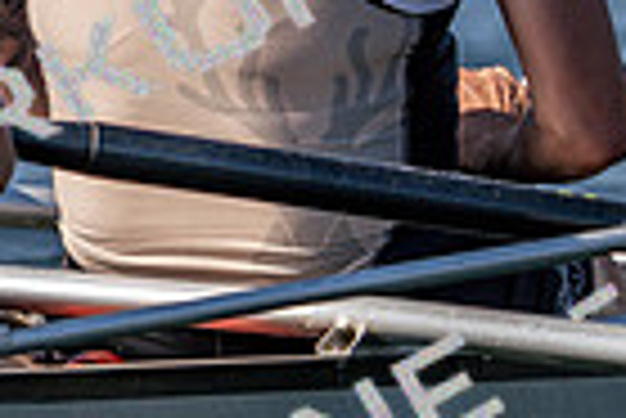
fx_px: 25397
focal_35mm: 1459
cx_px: 329
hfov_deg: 1.4
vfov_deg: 0.9
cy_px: -151
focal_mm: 350
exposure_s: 1/1600
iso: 200
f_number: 6.3
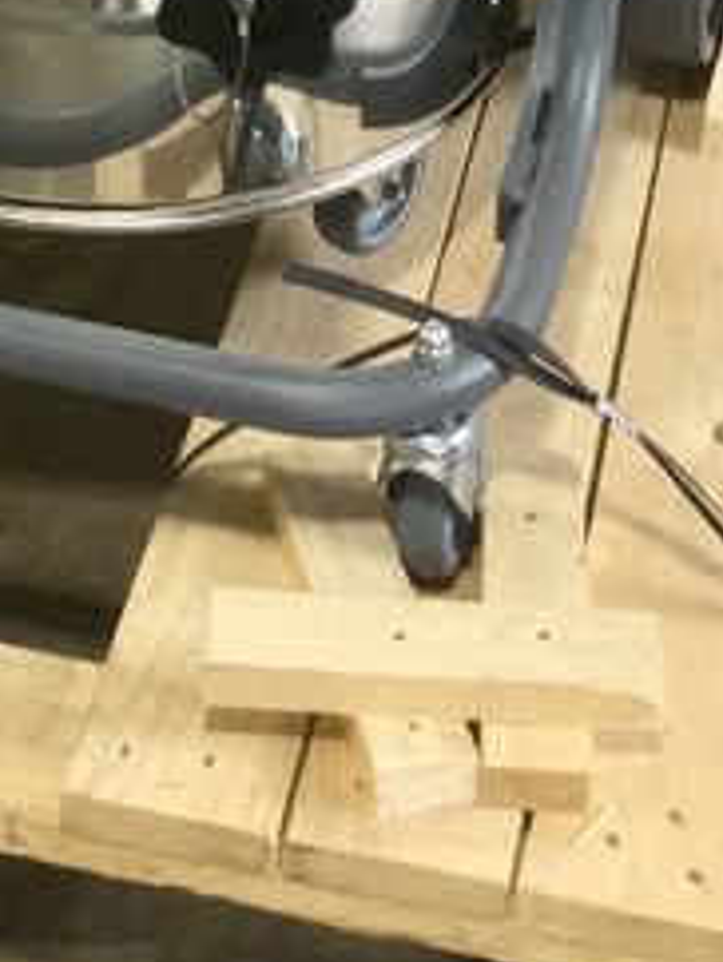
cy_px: -743
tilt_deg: -20.8
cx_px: 183
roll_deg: +1.1
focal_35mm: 128
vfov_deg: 13.8
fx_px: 3558
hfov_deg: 11.6
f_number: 2.4
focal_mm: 3.3
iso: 64
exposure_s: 1/33
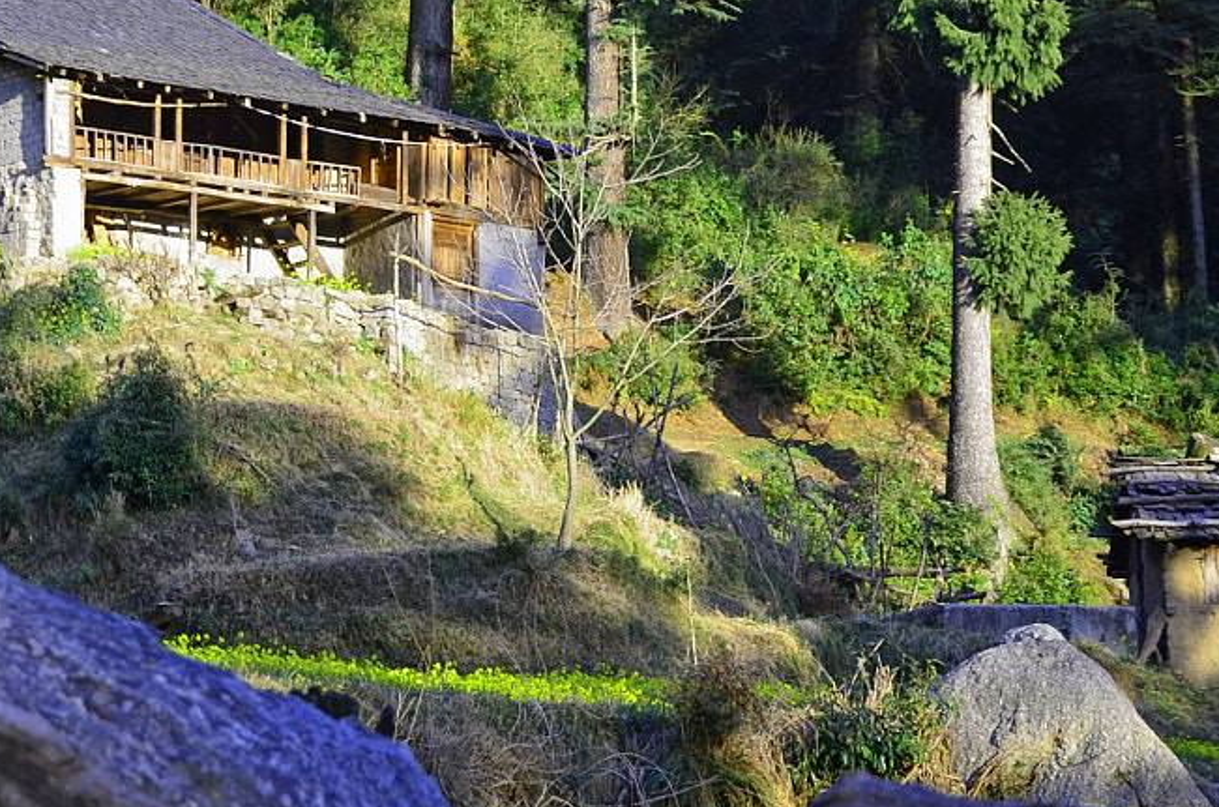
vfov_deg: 9.8
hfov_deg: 14.4
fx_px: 4730
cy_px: 377
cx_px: -69
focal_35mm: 140
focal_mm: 38
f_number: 4.5
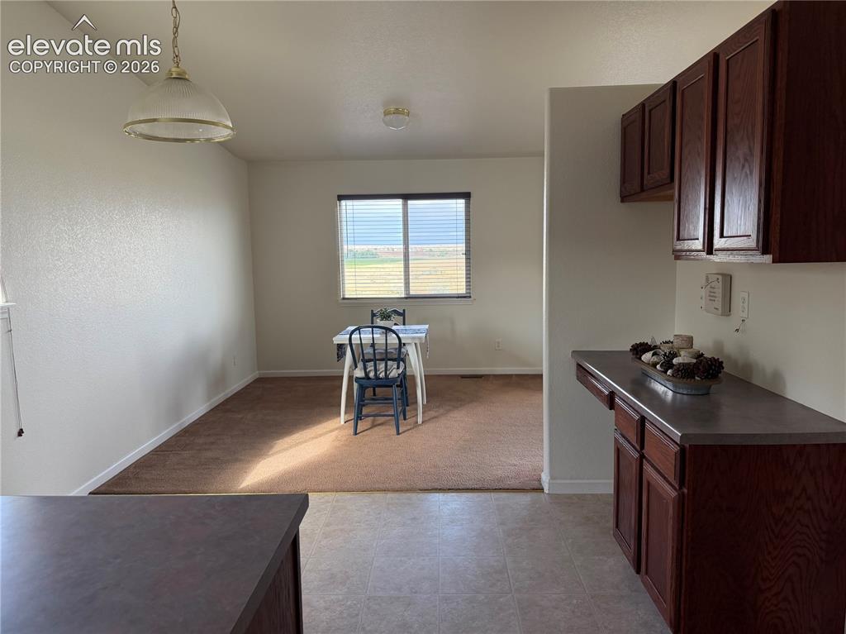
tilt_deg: -6.7
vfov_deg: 56.8
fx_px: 586
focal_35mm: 24
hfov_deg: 71.6
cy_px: 317
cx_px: 423
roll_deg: +1.2
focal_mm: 6.76
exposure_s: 1/213
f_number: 1.78
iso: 200
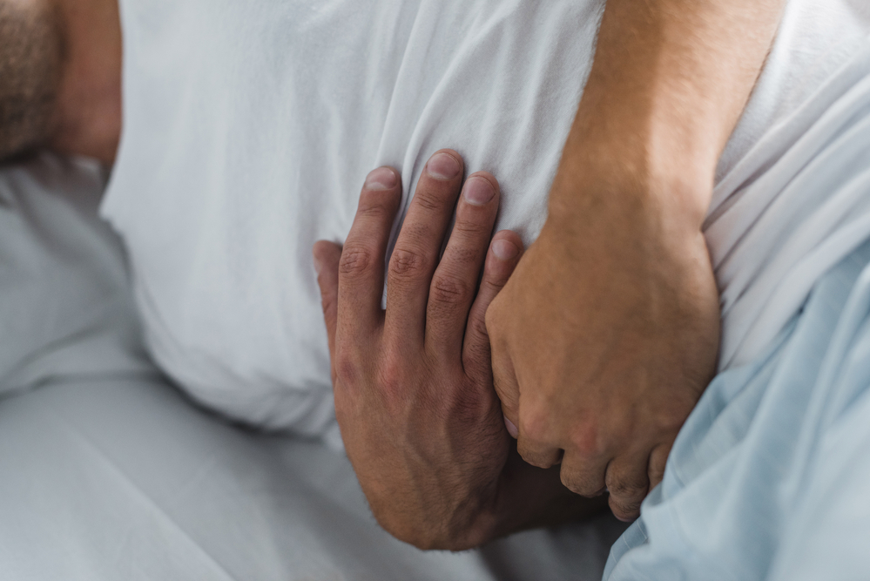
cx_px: 435
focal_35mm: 50
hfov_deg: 39.6
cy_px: 290
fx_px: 1209
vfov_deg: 27.0
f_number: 2.8
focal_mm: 50
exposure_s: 1/200
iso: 800
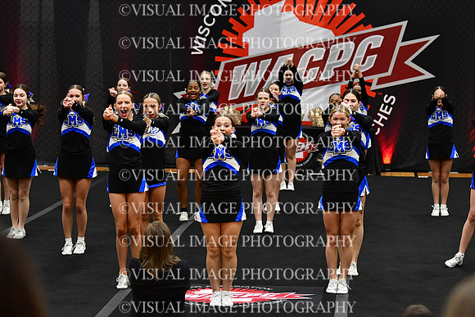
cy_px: 158
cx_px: 238
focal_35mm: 123
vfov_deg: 11.2
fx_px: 1623
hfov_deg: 16.6
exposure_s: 1/500
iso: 4000
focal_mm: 82
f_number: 3.5
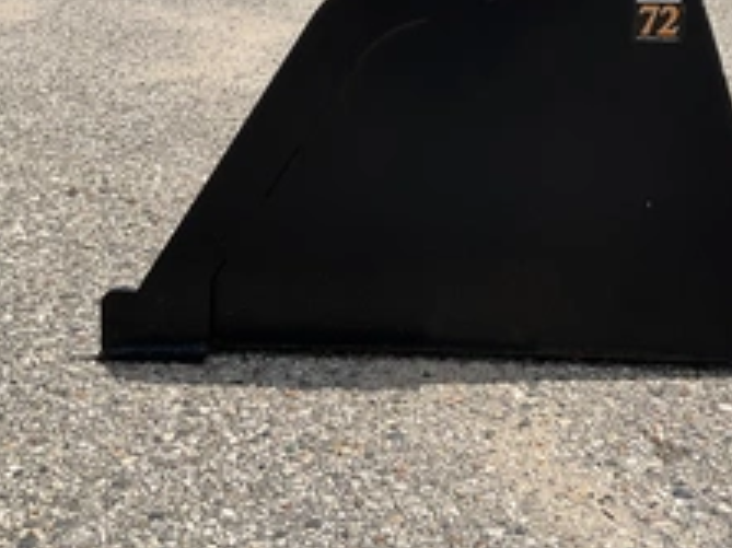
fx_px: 1099
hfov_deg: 36.5
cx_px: 489
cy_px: 108
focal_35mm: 52
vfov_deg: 27.4
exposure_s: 1/2538
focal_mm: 3
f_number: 1.8
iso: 25
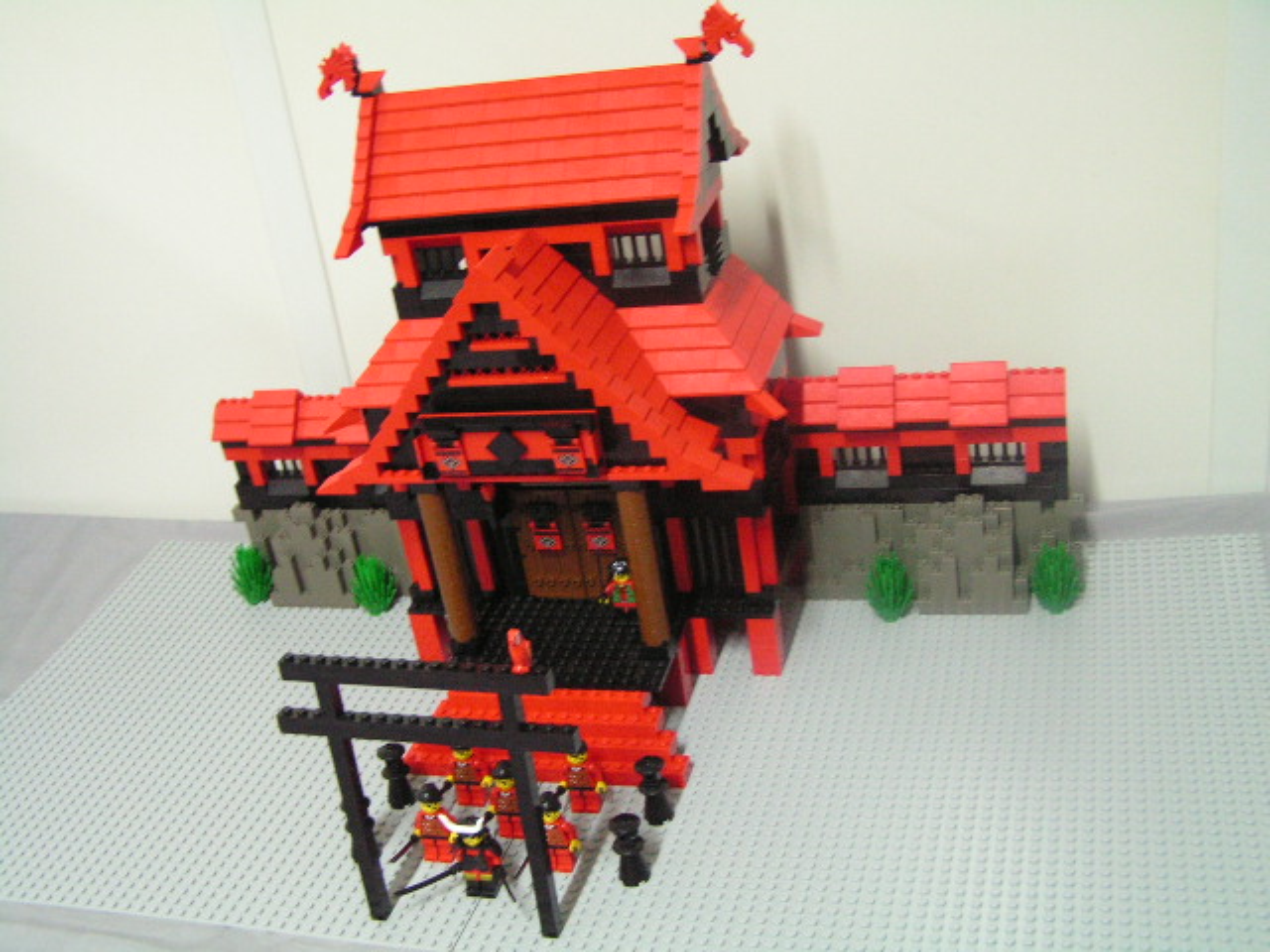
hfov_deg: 45.8
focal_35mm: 41
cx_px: 635
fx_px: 1504
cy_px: 476
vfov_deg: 35.1
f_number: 2.8
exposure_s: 1/4
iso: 200
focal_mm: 6.8
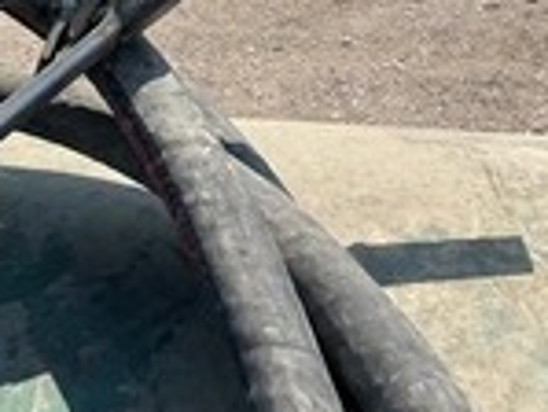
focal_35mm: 78
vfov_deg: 18.5
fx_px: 1236
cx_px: 77
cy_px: 18
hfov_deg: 24.4
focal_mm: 3
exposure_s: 1/1035
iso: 25
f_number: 1.8
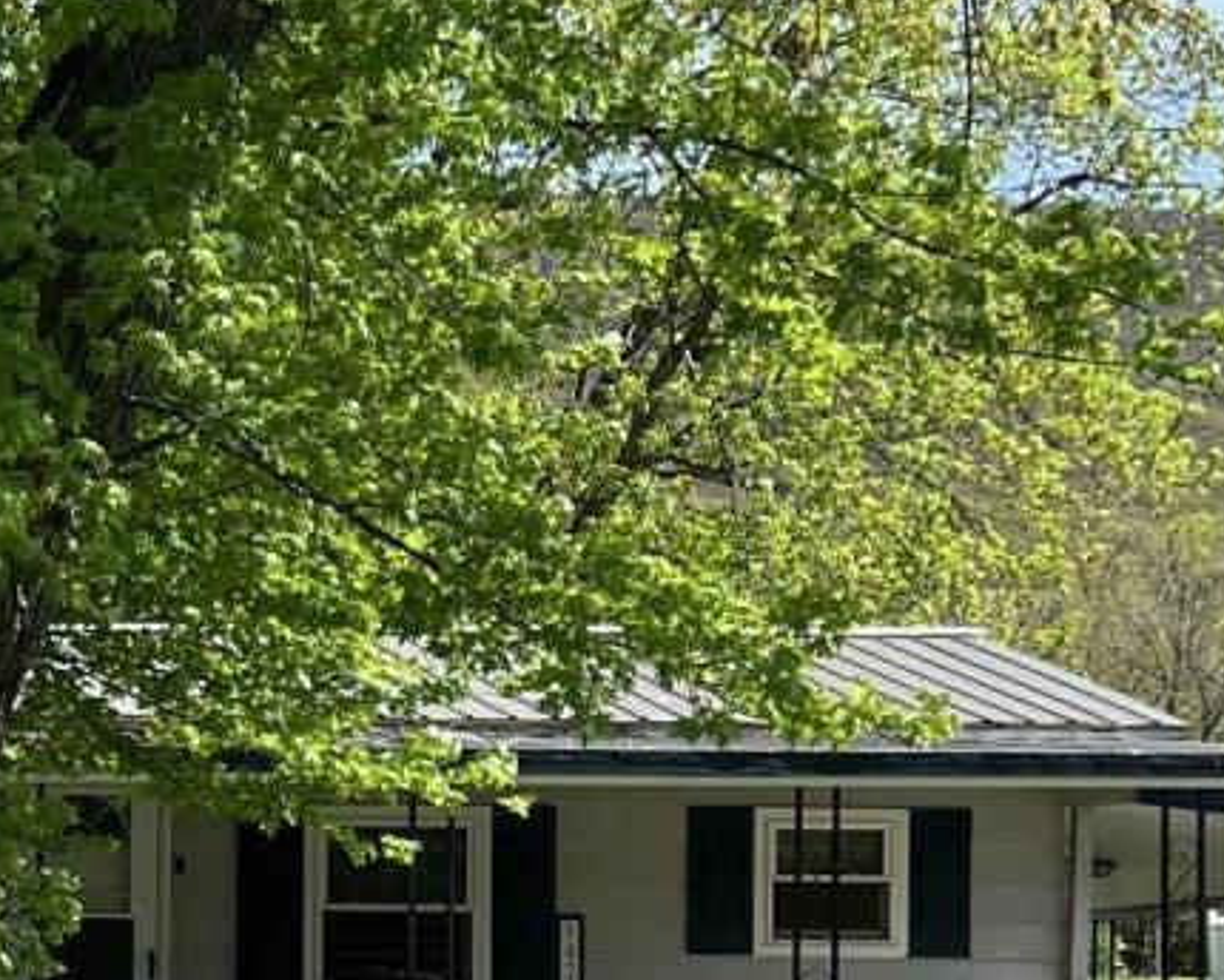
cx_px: -325
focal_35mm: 118
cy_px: 1028
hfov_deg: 15.6
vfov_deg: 12.9
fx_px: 4275
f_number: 1.5
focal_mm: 5.7
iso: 50
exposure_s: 1/1934
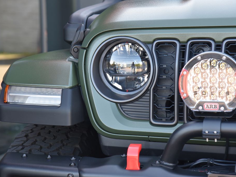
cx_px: 128
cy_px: 88
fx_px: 832
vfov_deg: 12.1
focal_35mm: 122
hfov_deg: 16.1
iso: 500
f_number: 5.6
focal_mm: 112
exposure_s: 1/125
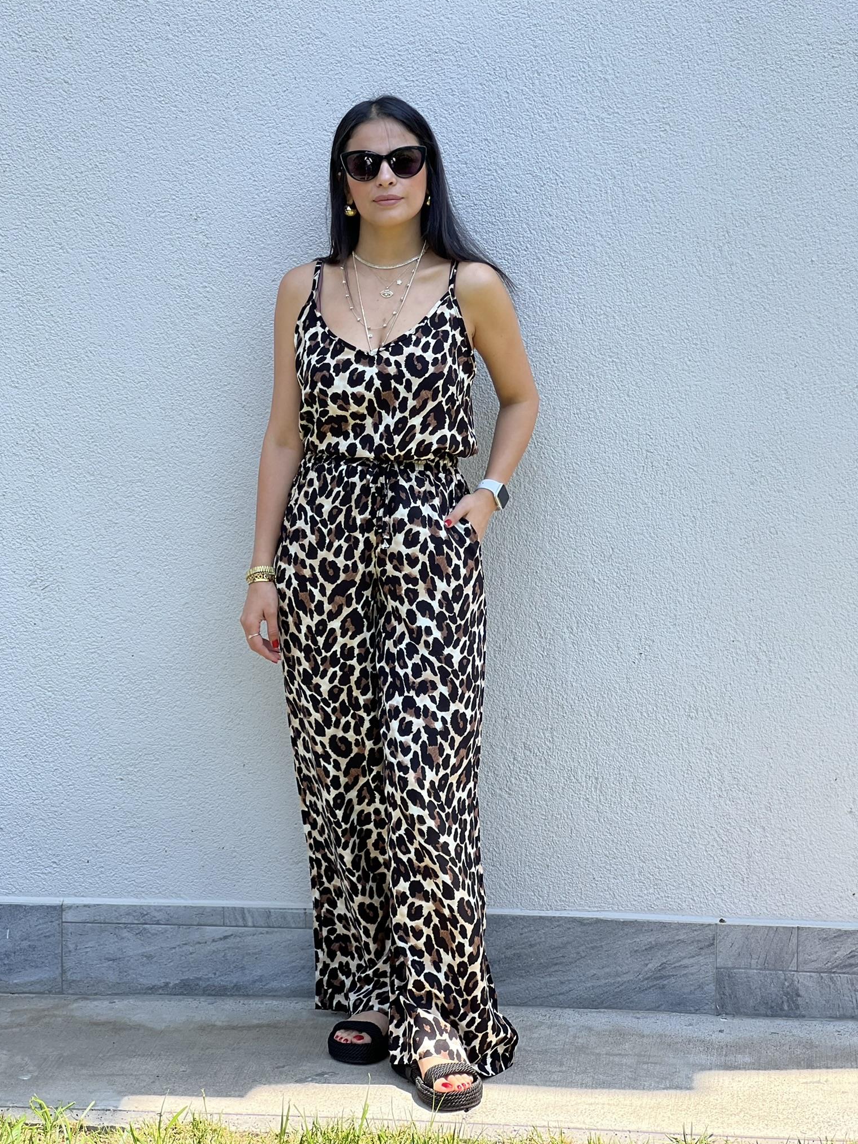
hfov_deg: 18.9
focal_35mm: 78
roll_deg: -0.3
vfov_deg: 25.0
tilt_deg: -7.0
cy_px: 566
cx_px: 424
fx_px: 2578
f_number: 2.8
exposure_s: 1/125
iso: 20
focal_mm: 9
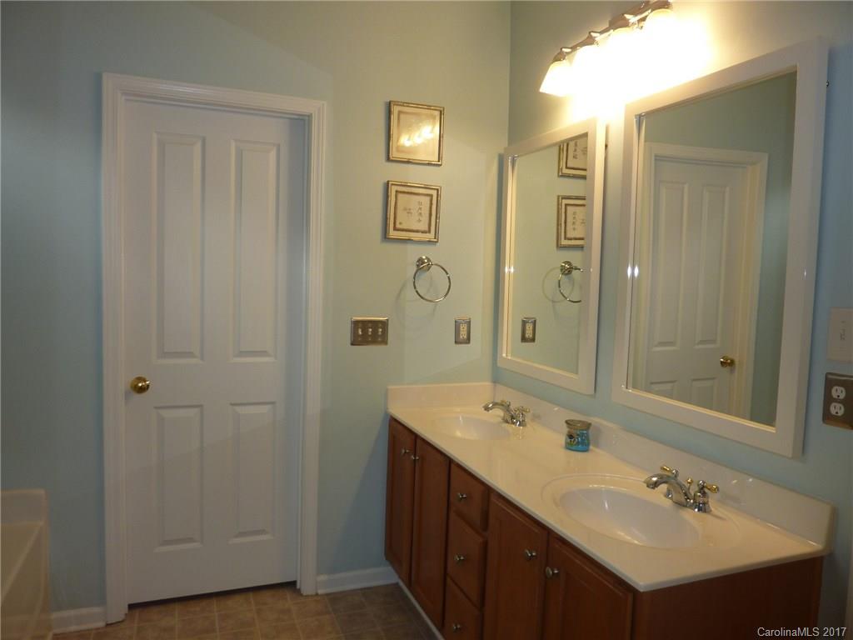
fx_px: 616
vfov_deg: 54.9
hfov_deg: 69.4
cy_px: 320
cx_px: 426
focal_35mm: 25
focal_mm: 4.1
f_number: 3.3
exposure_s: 1/30
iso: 100
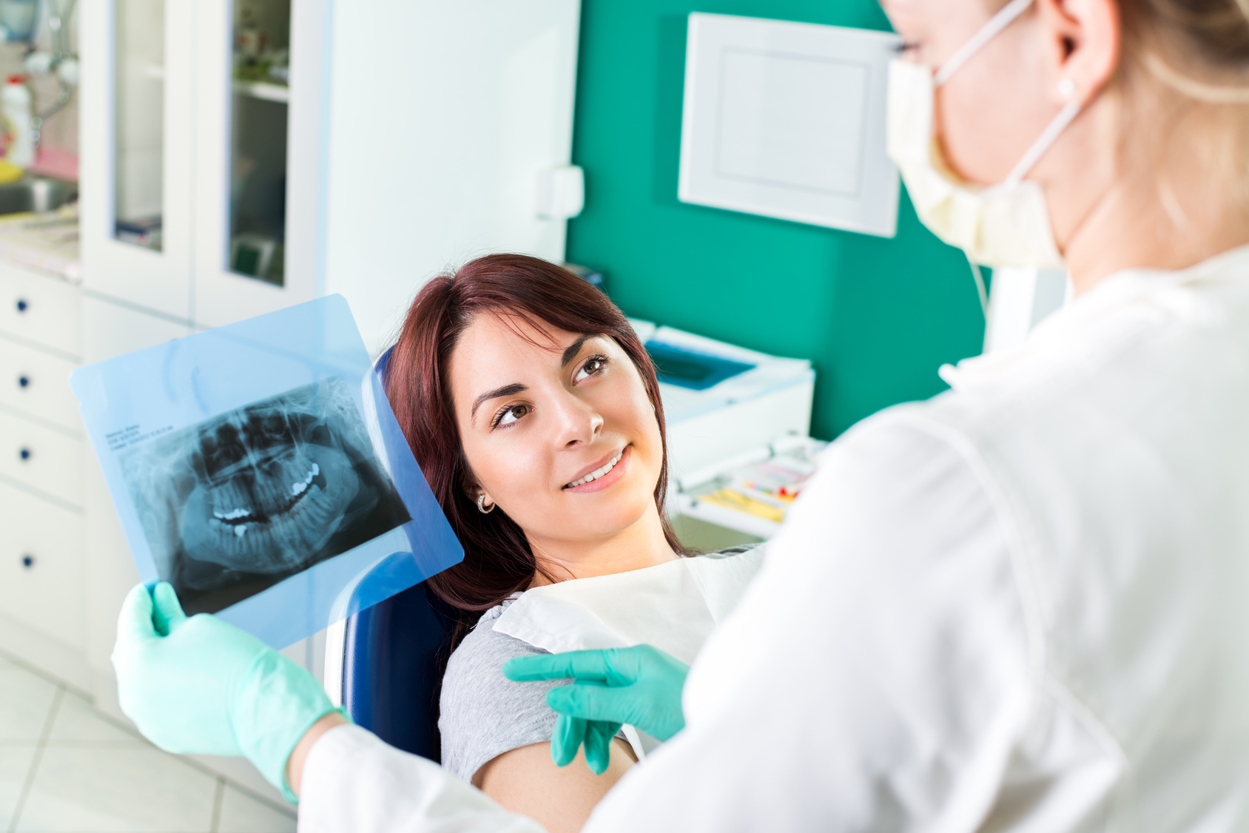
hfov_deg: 39.6
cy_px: 416
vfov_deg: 27.0
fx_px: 1735
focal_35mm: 50
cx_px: 624
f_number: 4
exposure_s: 1/125
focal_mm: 50
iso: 100
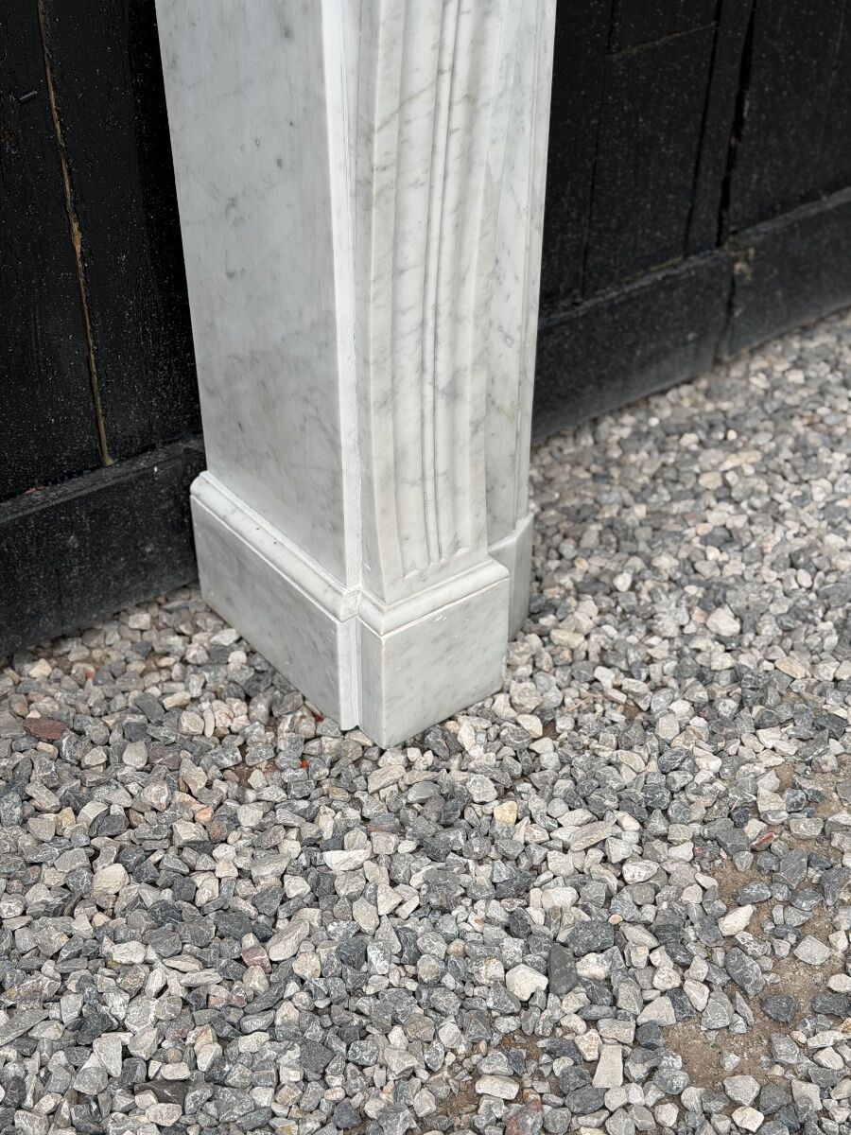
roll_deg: -0.6
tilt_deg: -38.9
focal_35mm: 48
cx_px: 426
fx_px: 1573
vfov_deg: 39.7
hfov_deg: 30.3
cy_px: 568
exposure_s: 1/1242
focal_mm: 6.76
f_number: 1.78
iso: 64
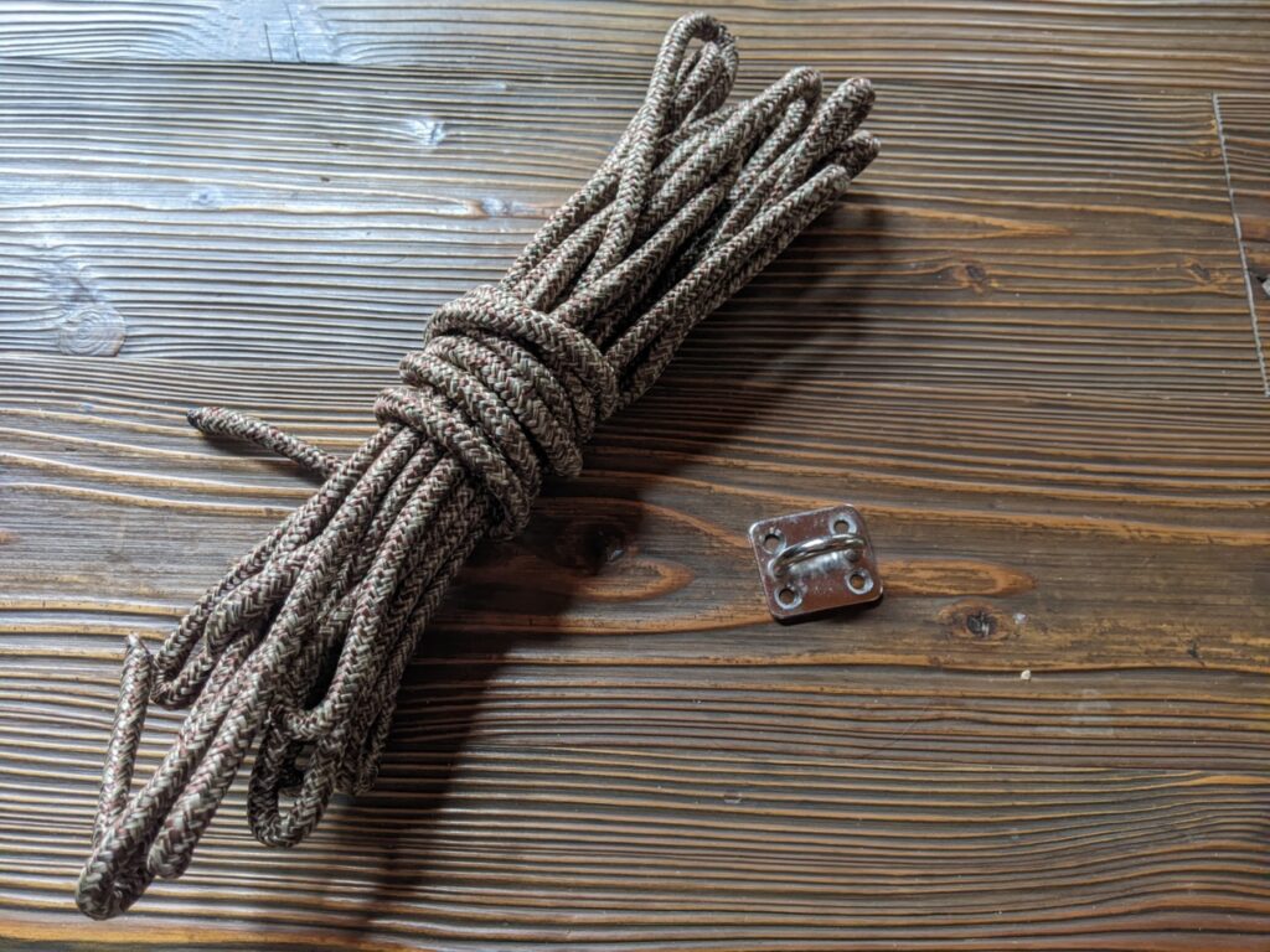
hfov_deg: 65.3
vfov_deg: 51.4
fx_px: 991
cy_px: 476
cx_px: 635
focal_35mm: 27
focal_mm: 4.44
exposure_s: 1/37.1
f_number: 1.8
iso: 289
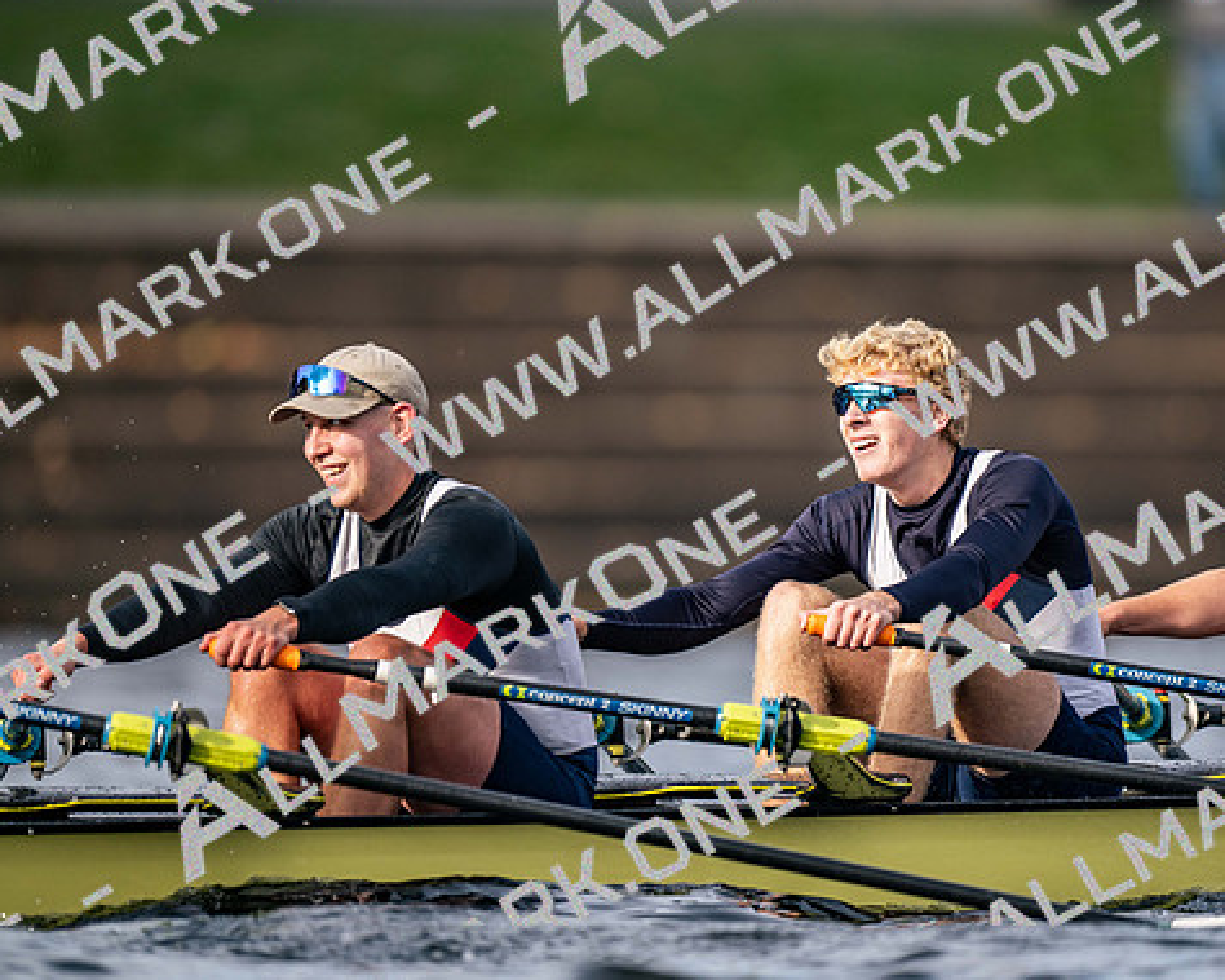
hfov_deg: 2.8
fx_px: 25011
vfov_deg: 2.2
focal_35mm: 690
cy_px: 482
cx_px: 700
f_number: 4
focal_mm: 600
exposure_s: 1/2500
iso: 400
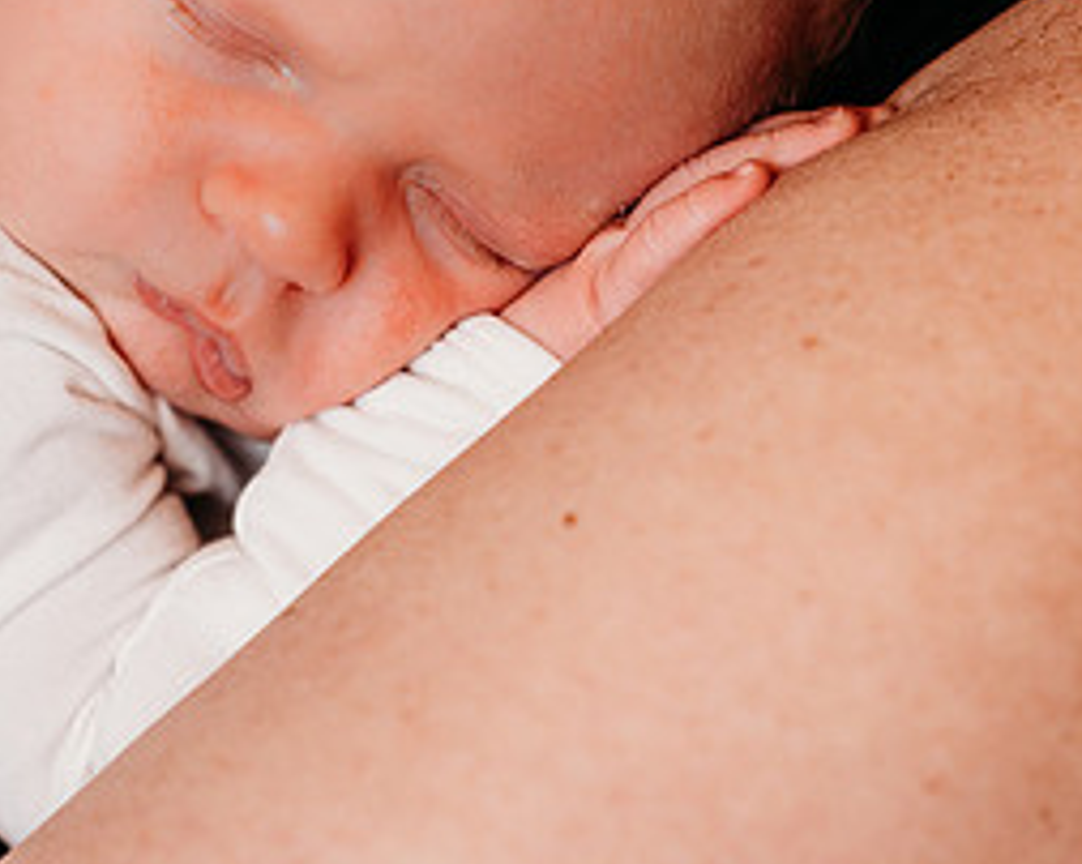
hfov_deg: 10.6
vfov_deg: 8.4
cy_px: 152
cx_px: 415
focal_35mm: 183
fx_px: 5856
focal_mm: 85
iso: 160
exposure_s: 1/160
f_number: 2.5
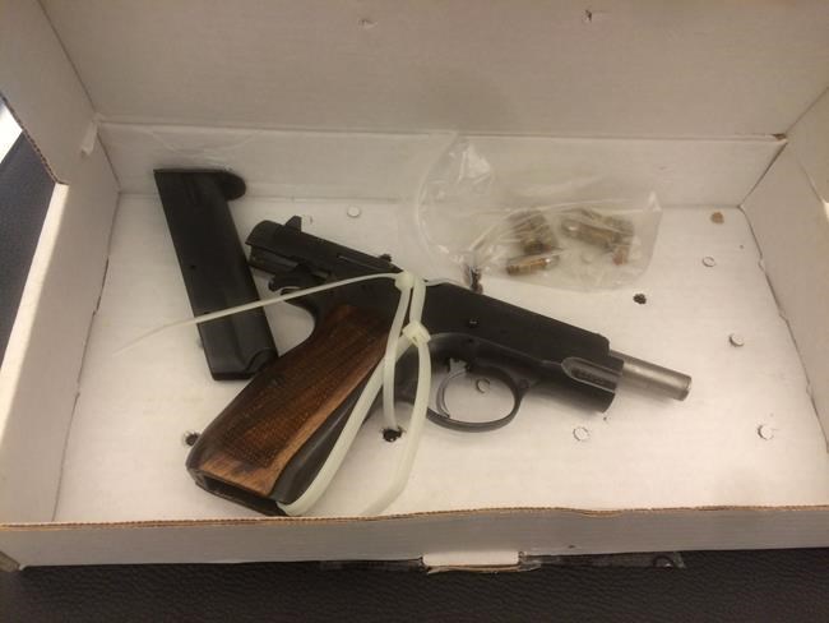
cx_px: 414
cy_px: 312
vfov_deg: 48.3
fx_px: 695
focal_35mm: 29
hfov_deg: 61.6
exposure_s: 1/30
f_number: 2.2
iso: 125
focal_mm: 4.15
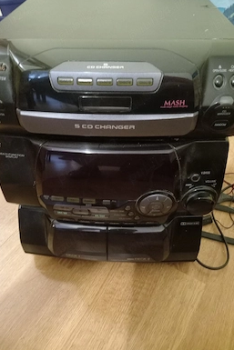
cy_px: 171
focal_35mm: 27
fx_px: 263
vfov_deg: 67.4
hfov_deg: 47.9
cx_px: 105
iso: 4789
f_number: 1.8
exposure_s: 1/11.1
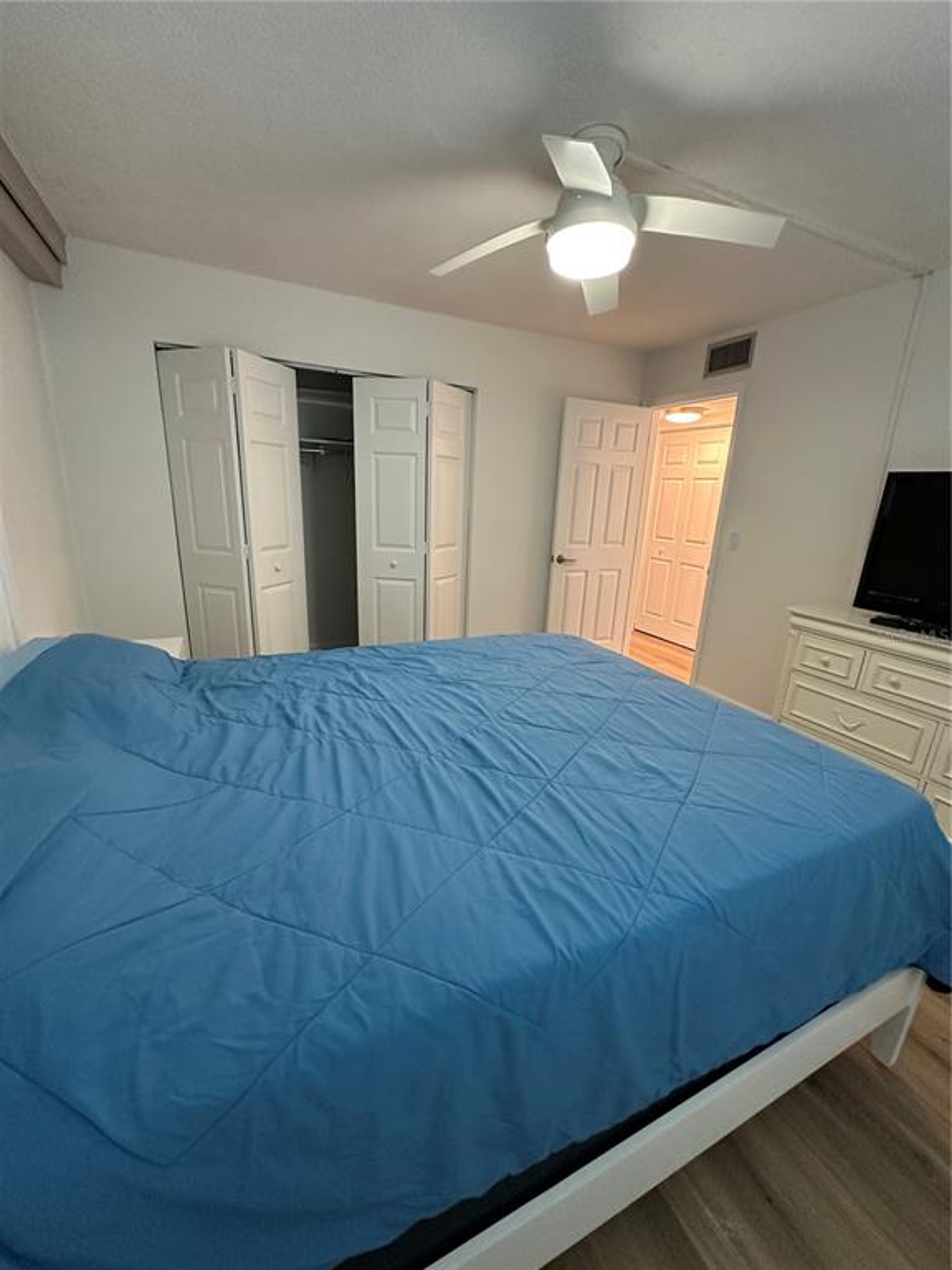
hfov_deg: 85.7
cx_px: 476
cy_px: 635
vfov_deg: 102.1
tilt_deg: -12.2
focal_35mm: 14
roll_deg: -2.5
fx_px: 513
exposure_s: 1/60
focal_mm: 2.22
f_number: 2.2
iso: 320
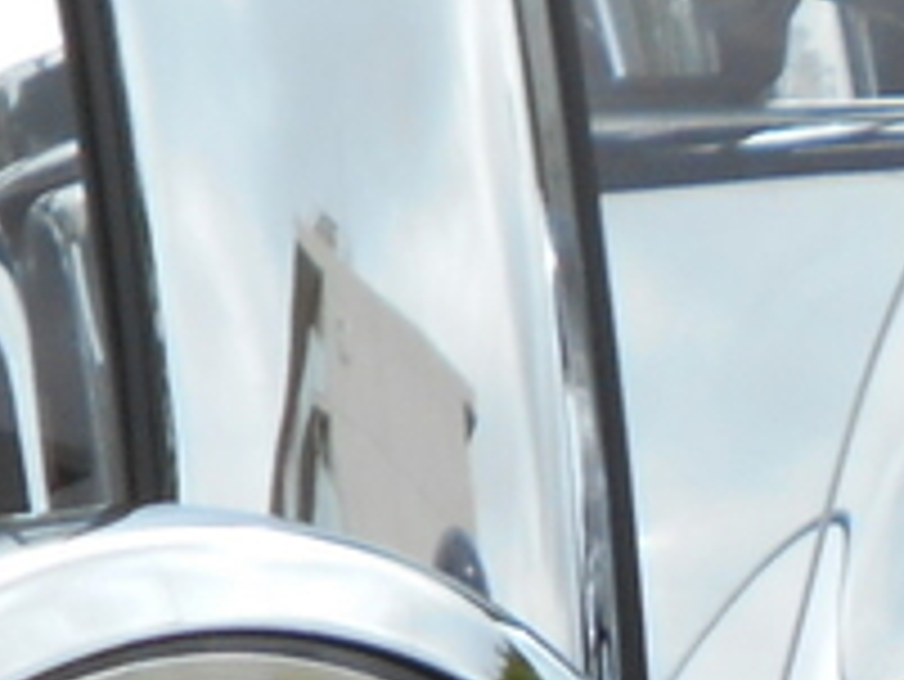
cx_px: 1754
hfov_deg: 5.6
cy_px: 1022
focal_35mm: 346
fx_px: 9041
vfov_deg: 4.3
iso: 80
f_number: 4.9
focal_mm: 10
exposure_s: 1/320
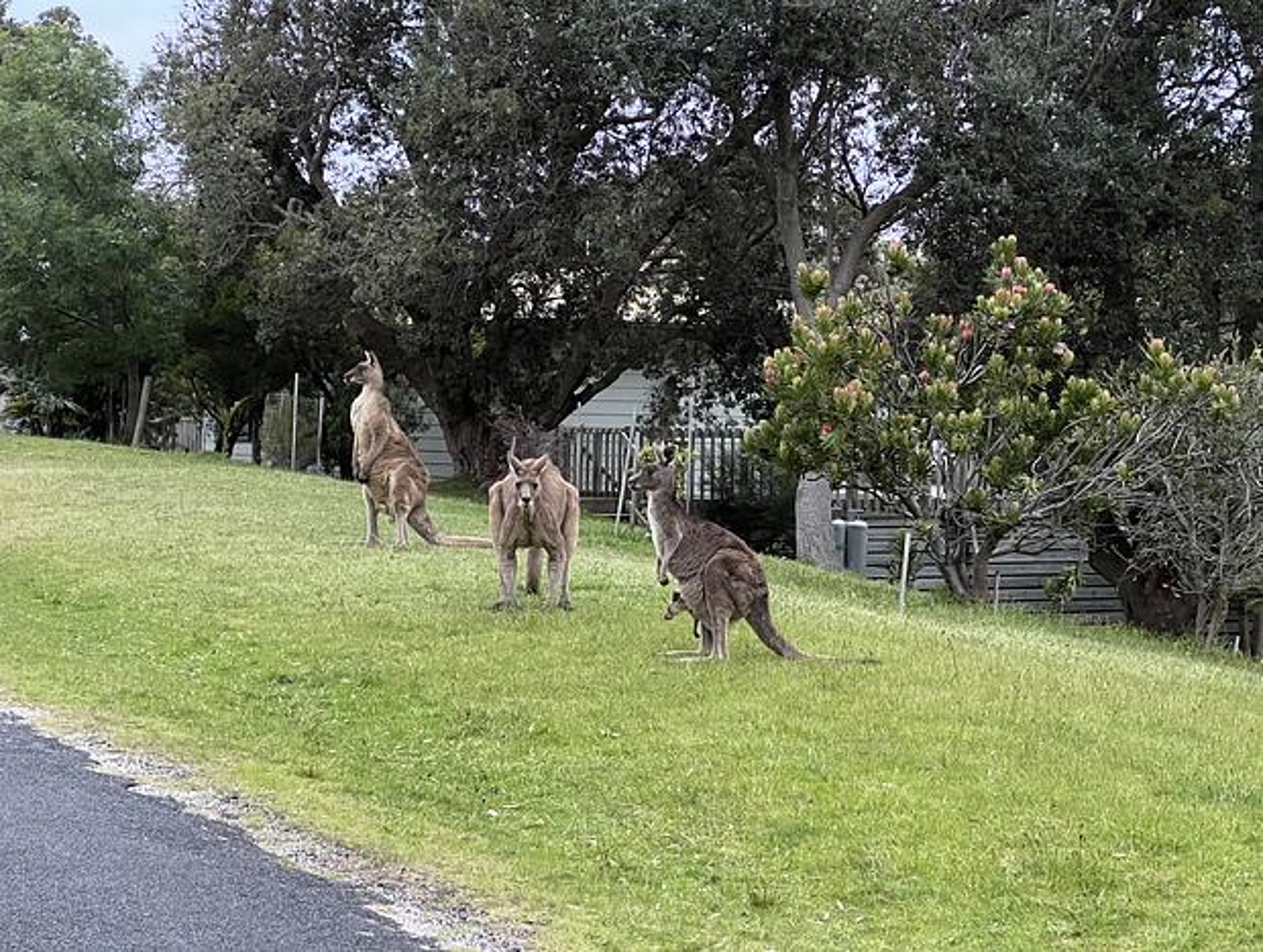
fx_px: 2814
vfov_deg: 19.2
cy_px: 476
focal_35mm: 77
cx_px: 632
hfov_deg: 25.3
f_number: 2.8
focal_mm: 9
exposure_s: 1/60
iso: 500
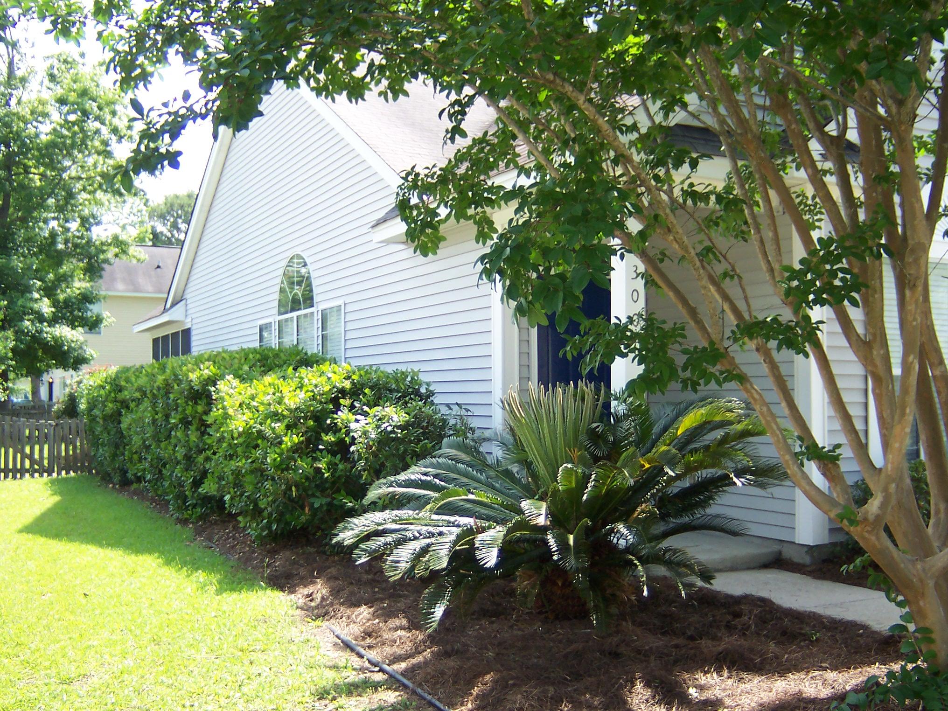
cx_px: 474
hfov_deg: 51.4
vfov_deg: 39.7
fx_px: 986
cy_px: 356
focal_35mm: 36
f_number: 2.2
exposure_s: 1/350
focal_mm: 5.6
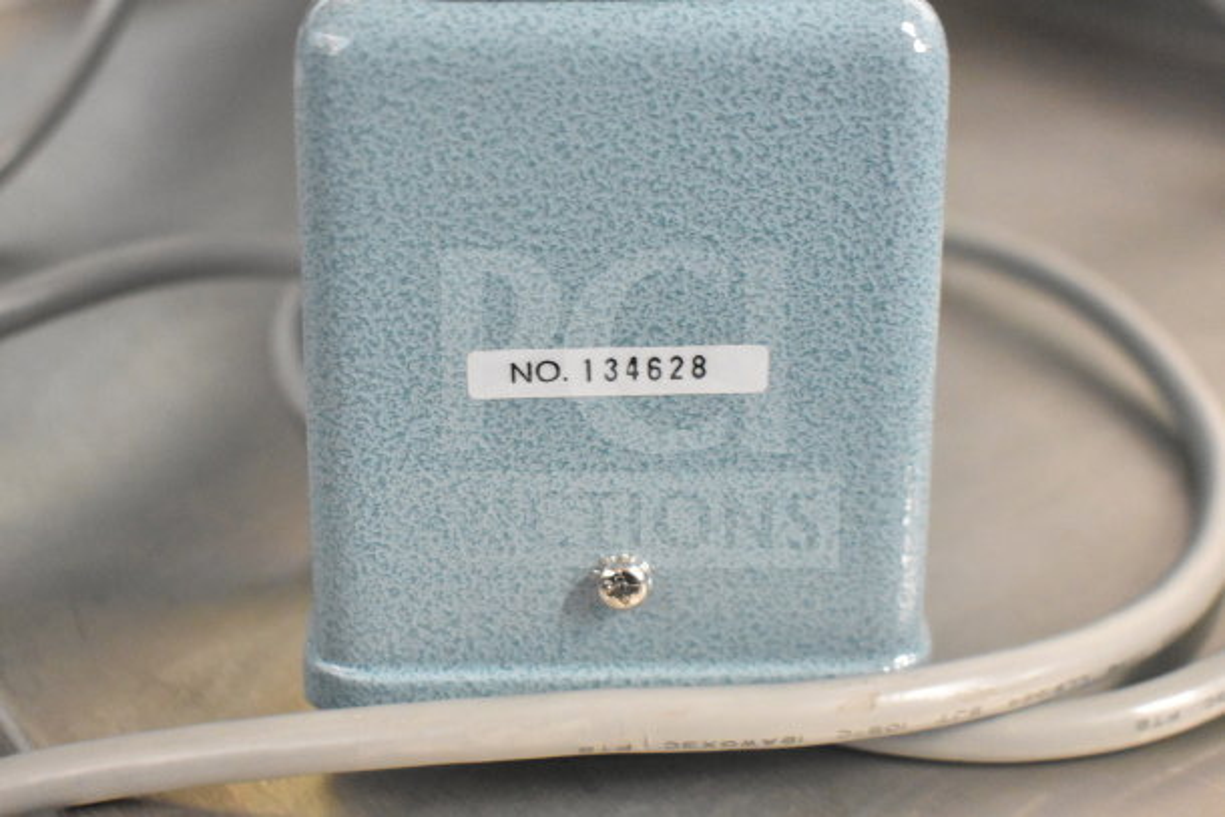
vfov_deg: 28.1
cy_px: 408
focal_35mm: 48
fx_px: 1634
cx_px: 612
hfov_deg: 41.1
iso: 8000
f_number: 4.5
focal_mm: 32
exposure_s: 1/50
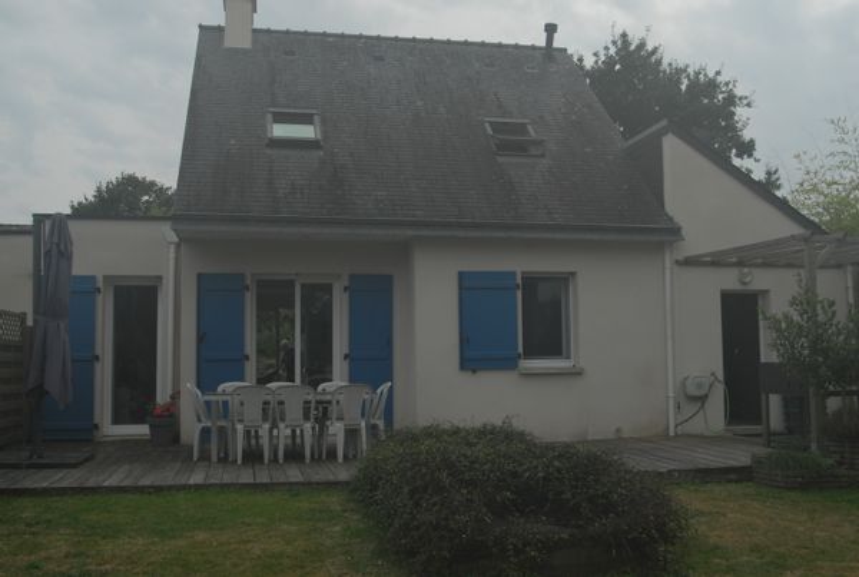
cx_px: 430
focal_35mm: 34
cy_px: 288
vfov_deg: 38.5
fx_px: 825
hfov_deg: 55.0
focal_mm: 23
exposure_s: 1/750
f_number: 6.3
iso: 320
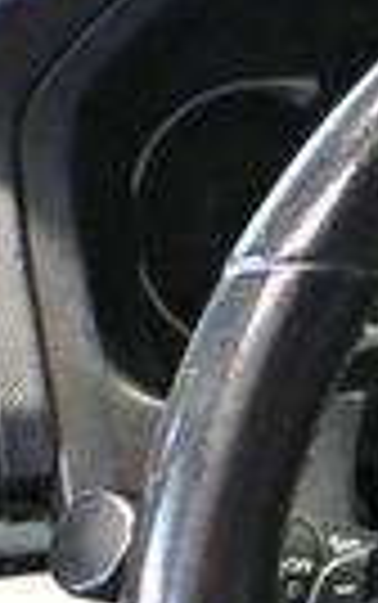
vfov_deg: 12.7
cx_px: 963
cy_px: 688
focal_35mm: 161
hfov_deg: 7.5
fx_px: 2648
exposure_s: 1/60
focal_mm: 22
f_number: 4
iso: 9000
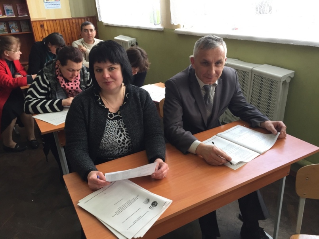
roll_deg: +2.7
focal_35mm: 29
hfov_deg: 61.7
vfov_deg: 48.2
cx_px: 160
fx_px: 267
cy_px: 120
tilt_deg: -22.8
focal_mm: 4.15
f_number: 2.2
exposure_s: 1/33
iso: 40
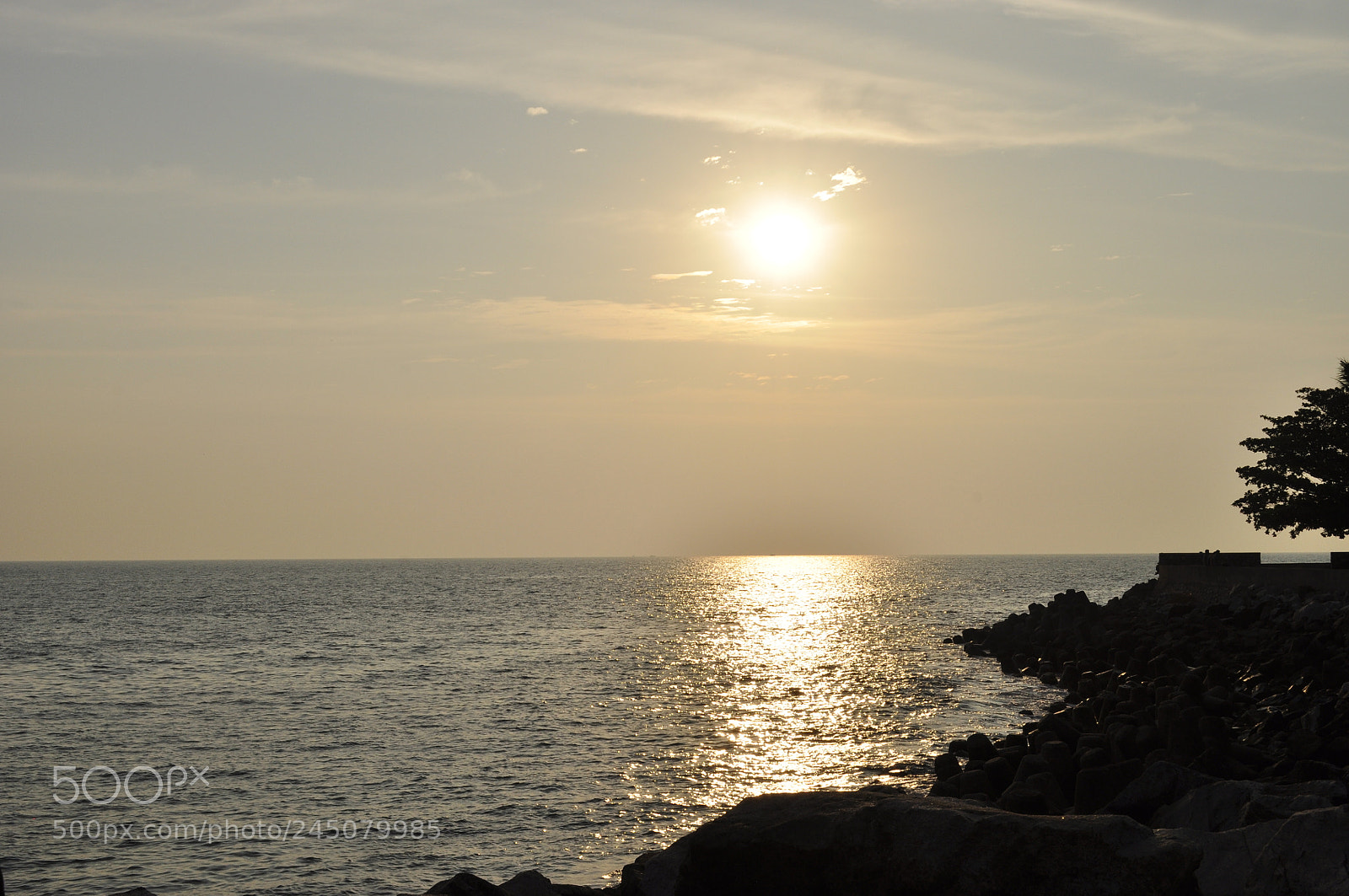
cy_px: 448
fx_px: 1797
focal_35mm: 48
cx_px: 674
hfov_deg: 41.2
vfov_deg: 28.0
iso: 200
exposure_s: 1/800
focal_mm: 32
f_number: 16
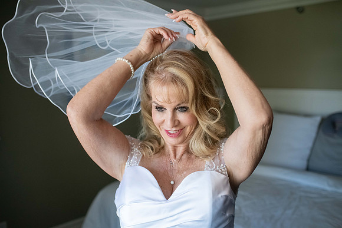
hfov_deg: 54.4
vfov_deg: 37.9
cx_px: 171
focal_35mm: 35
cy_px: 114
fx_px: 333
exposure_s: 1/1250
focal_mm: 35
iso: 2000
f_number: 2.8
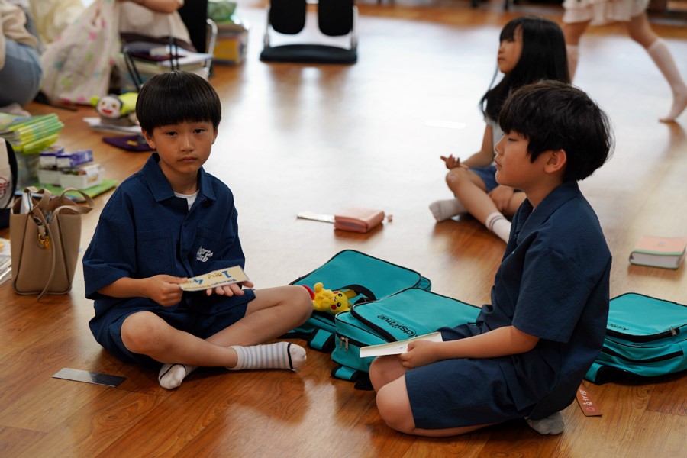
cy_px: 229
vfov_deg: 15.5
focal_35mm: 88
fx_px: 1679
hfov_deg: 23.1
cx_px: 344
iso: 500
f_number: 4
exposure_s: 1/100
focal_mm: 88
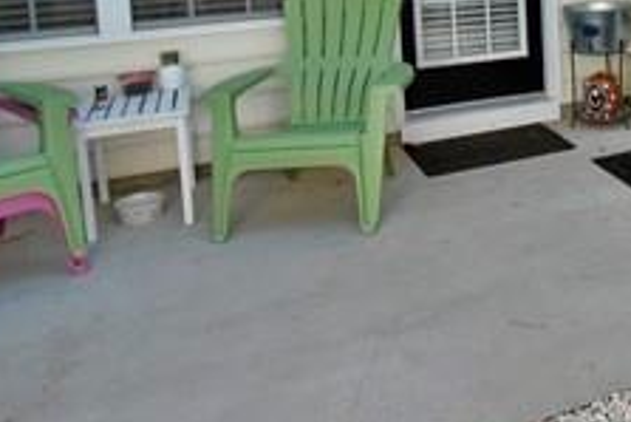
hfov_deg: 37.7
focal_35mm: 43
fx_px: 754
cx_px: 699
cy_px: -35
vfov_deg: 28.5
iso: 640
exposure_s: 1/1000
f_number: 3.5
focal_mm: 10
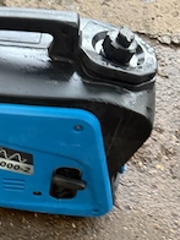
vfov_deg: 38.2
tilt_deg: -61.5
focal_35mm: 49
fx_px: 340
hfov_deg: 28.6
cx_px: 22
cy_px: 170
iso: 640
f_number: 1.78
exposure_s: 1/60
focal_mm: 6.76
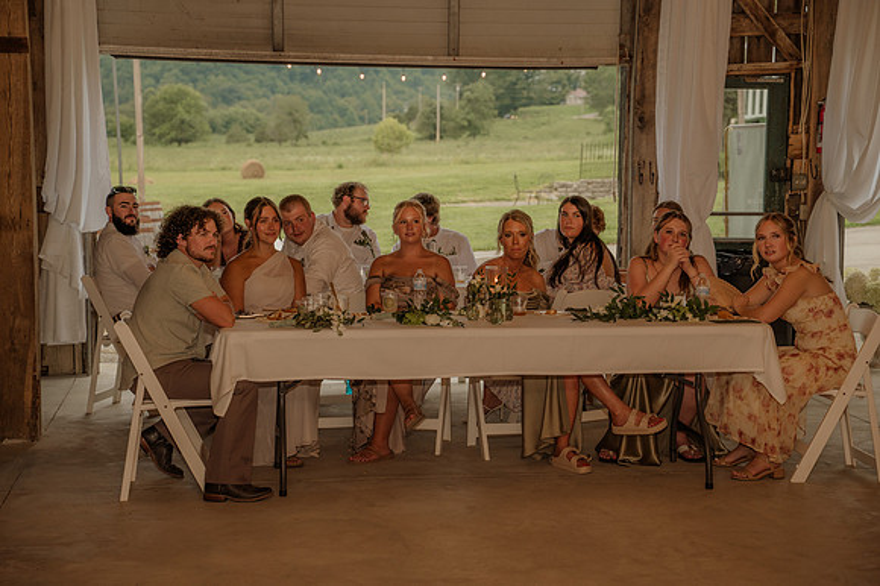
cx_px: 440
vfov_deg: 19.2
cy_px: 293
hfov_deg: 28.5
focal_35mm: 71
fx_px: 1732
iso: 320
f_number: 4
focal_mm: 70
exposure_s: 1/200
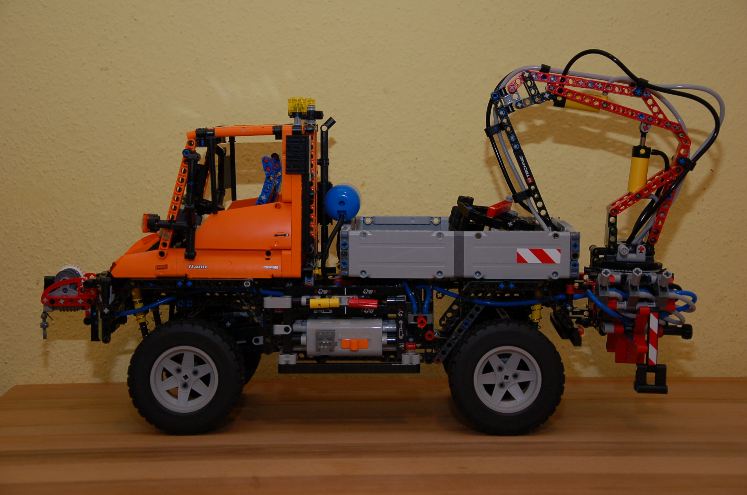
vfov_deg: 21.5
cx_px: 374
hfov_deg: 31.9
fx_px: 1305
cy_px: 248
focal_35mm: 63
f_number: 4.8
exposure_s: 1/60
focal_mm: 42
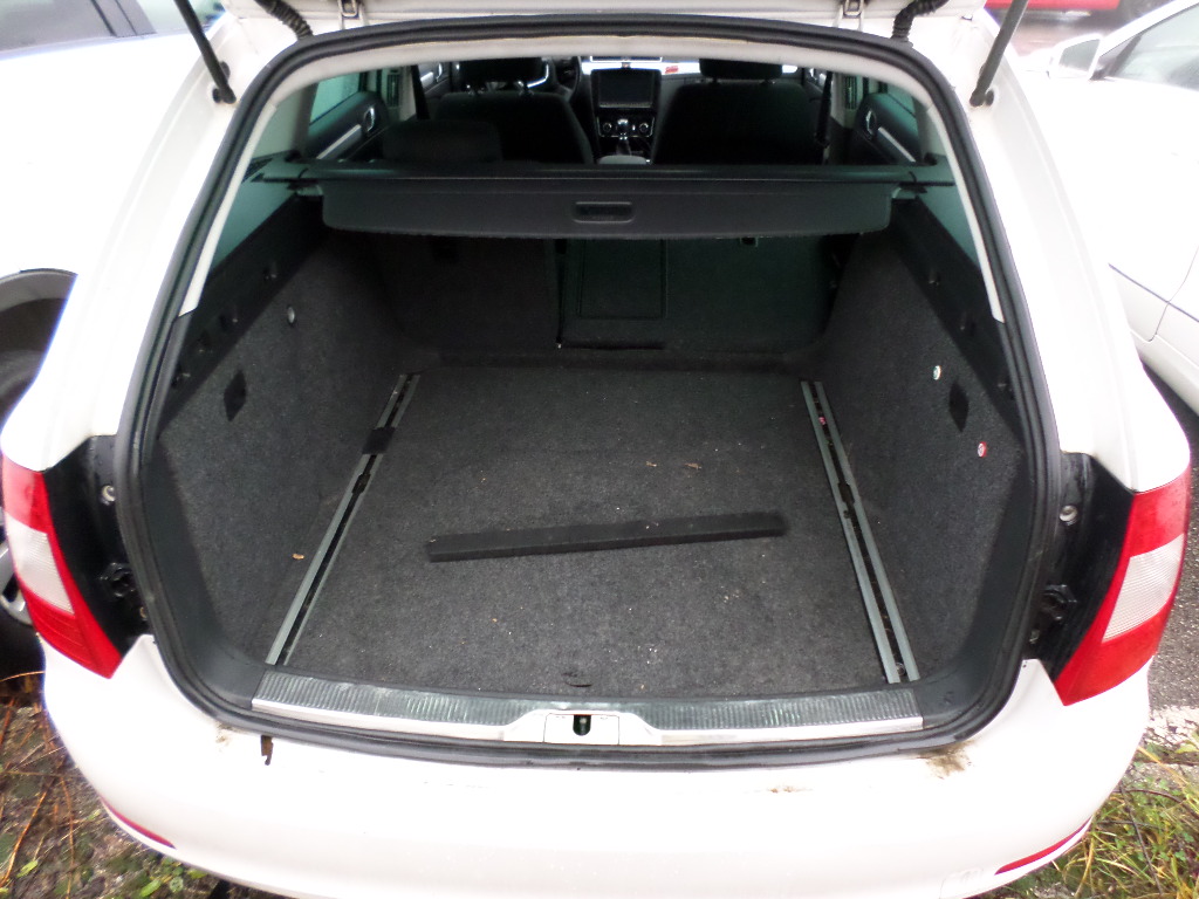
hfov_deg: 69.4
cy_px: 450
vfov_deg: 54.9
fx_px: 866
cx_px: 600
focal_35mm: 25
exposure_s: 1/30
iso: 320
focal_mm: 4.5
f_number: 2.5
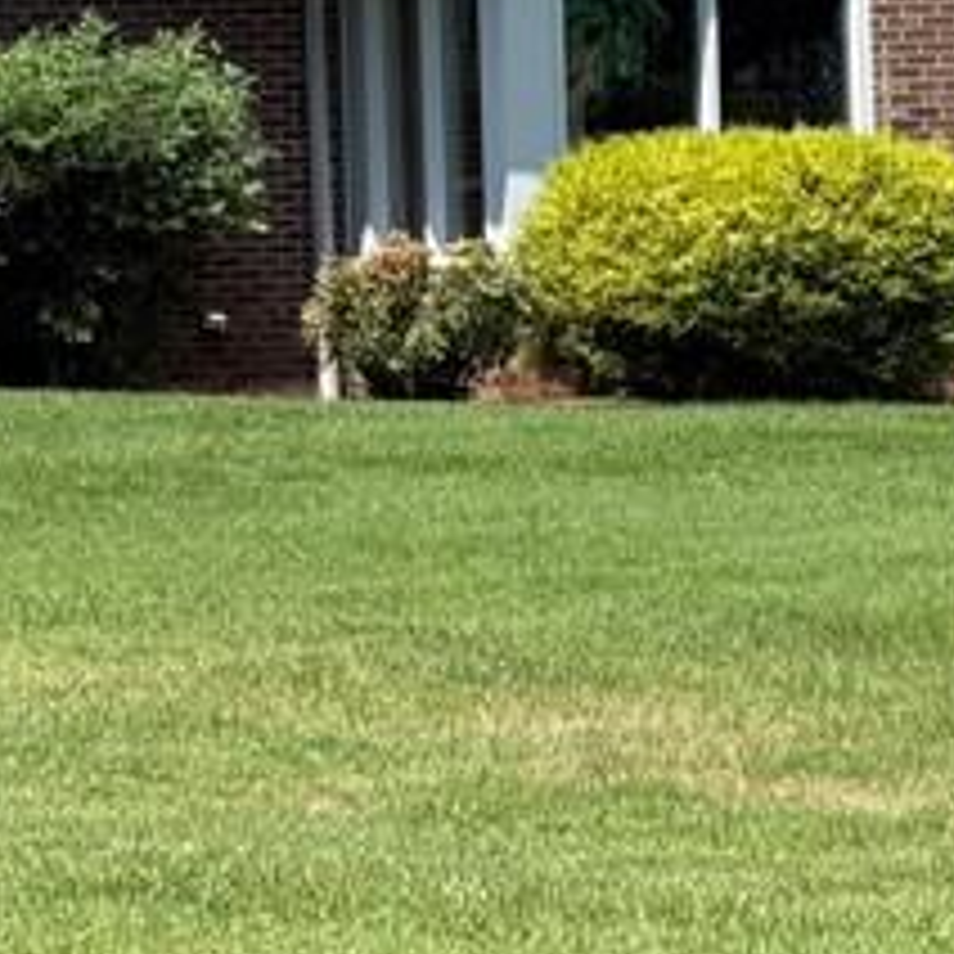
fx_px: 13314
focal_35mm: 427
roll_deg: +2.0
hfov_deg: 4.1
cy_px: -54
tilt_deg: +2.5
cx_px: -490
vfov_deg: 4.1
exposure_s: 1/638
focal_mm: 16.89
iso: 40
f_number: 2.8
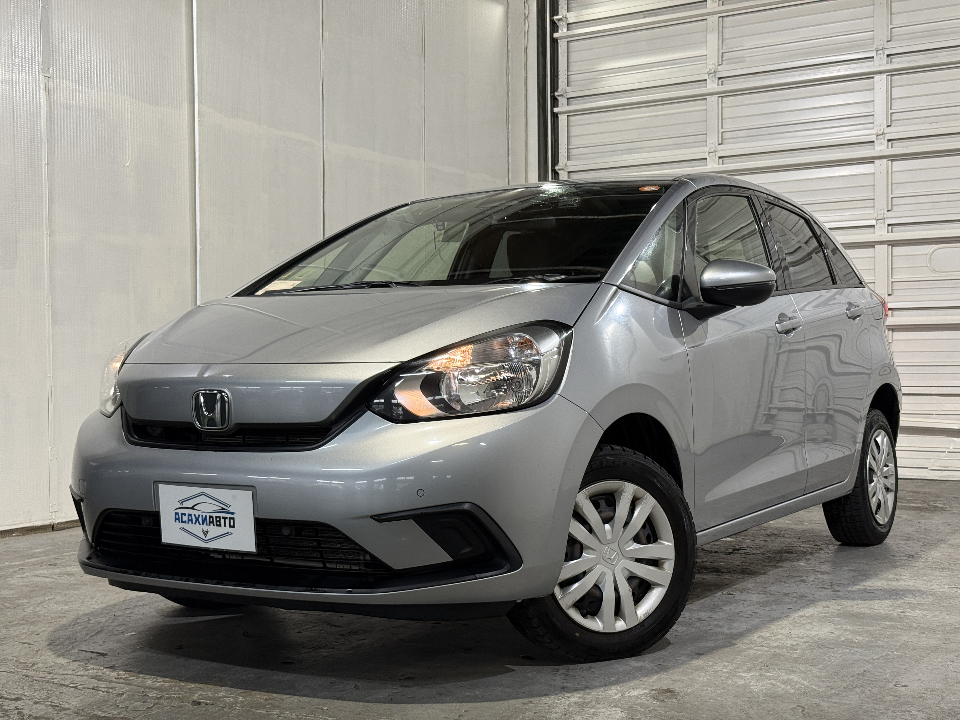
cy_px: 360
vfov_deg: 30.3
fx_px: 1331
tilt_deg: +0.3
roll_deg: +0.7
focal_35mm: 48
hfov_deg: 39.7
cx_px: 480
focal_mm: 6.76
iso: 100
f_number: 1.78
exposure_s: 1/60
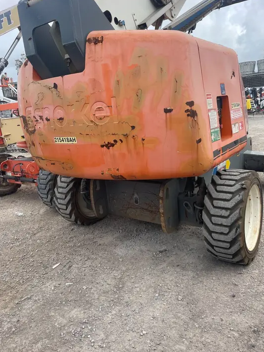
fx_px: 275
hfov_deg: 51.3
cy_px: 172
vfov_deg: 65.3
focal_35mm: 27
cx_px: 136
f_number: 1.6
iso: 32
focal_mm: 4.2
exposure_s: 1/1319
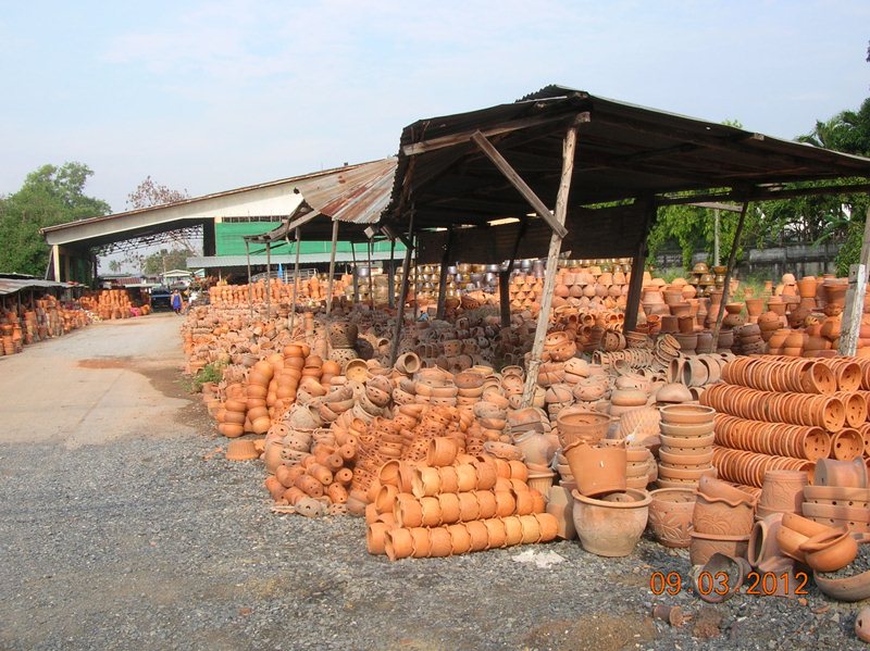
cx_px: 435
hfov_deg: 52.7
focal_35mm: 35
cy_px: 326
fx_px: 879
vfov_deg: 40.7
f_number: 5.6
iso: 50
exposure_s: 1/158
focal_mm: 5.8
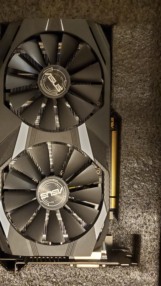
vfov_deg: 52.8
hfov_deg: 31.0
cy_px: 143
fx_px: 288
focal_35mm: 38
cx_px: 60
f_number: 1.5
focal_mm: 4.3
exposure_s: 1/30
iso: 640
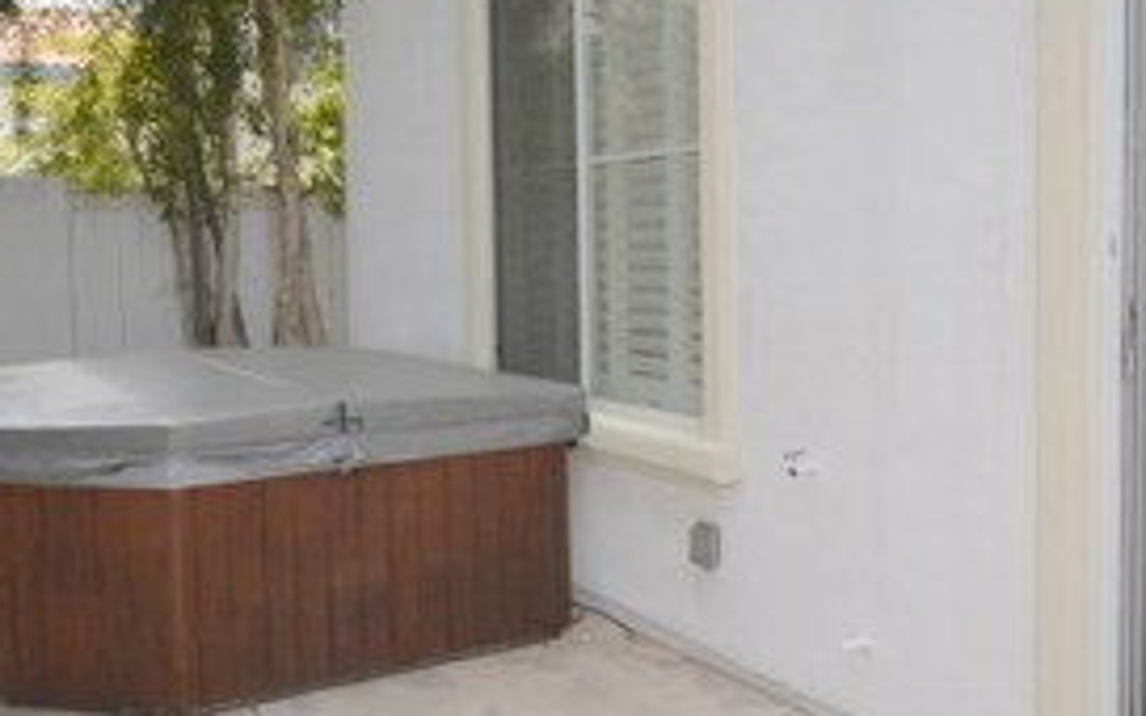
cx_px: 506
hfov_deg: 53.9
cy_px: 301
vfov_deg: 35.3
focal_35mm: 36
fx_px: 1124
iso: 100
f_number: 6.3
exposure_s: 1/160
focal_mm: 10
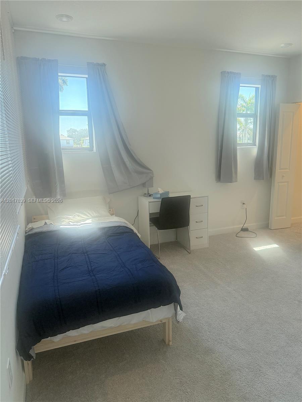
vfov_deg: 71.6
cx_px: 151
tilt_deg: -10.1
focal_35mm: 24
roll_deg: +0.4
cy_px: 201
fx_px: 279
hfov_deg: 56.8
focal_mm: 6.76
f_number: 1.78
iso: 200
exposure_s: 1/120
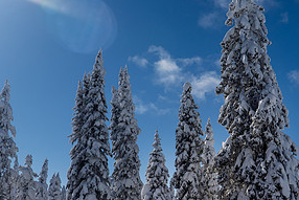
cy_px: 77
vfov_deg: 21.9
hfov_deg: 32.2
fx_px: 515
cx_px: 193
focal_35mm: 62
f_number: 5.6
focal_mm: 28
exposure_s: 1/4000
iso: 100
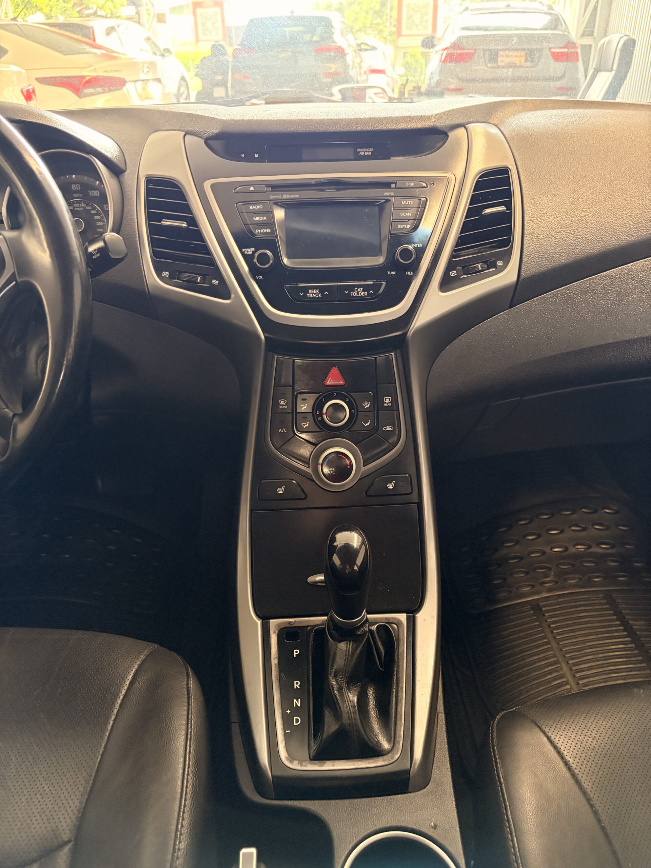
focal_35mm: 26
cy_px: 434
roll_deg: -0.4
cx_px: 326
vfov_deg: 67.3
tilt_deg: -29.1
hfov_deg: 53.1
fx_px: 652
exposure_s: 1/40
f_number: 1.6
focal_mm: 5.96
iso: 500
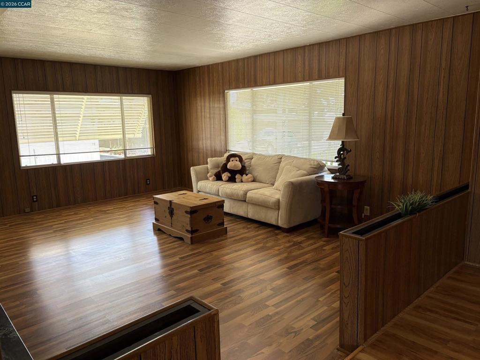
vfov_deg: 53.1
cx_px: 240
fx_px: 361
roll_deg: +1.7
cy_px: 180
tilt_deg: -10.0
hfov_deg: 67.3
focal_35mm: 26
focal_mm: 5.96
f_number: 1.6
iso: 125
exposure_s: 1/122
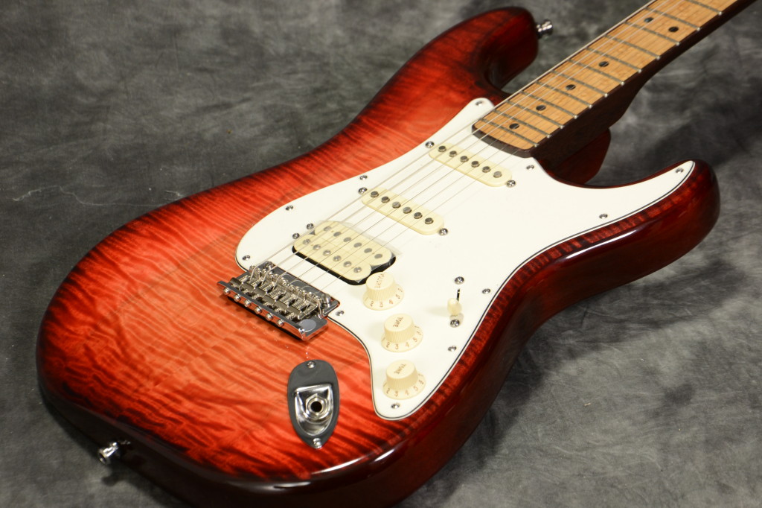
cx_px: 381
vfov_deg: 10.2
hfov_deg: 15.2
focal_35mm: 135
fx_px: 2856
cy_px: 254
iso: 400
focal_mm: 90
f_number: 10
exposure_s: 1/6
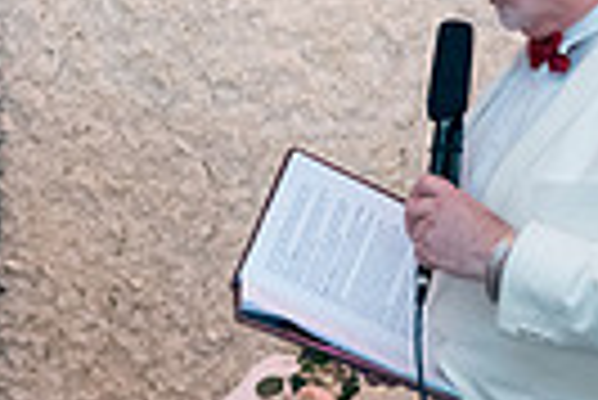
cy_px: 317
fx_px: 1879
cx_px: 18
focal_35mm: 113
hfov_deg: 17.7
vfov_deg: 12.1
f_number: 3.5
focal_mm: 26
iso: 640
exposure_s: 1/160
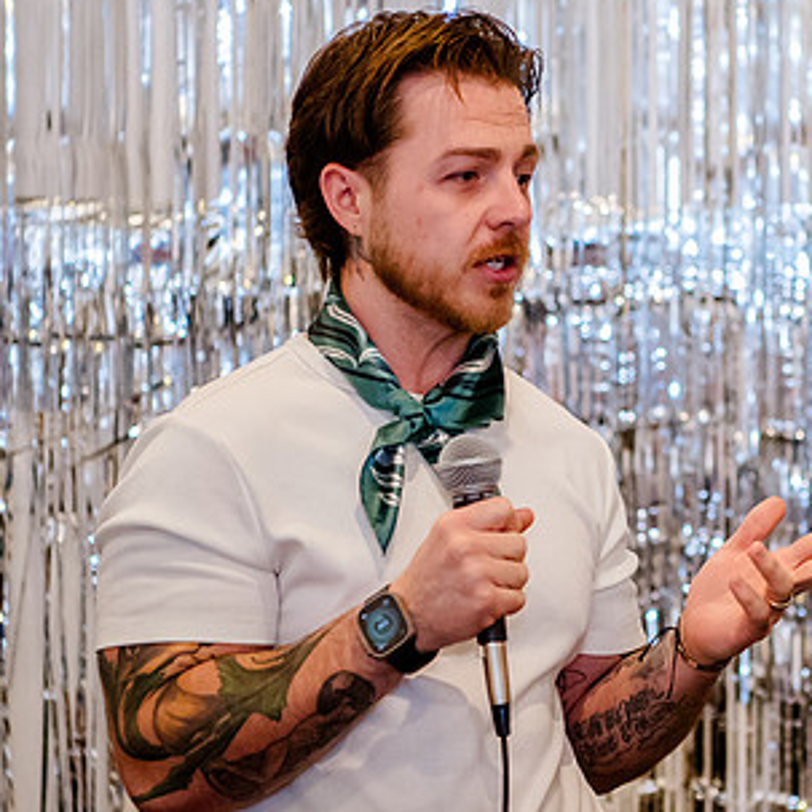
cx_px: 724
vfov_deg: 11.2
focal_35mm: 156
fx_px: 4140
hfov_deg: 11.1
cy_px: 348
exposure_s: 1/80
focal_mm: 70
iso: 4000
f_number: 2.8
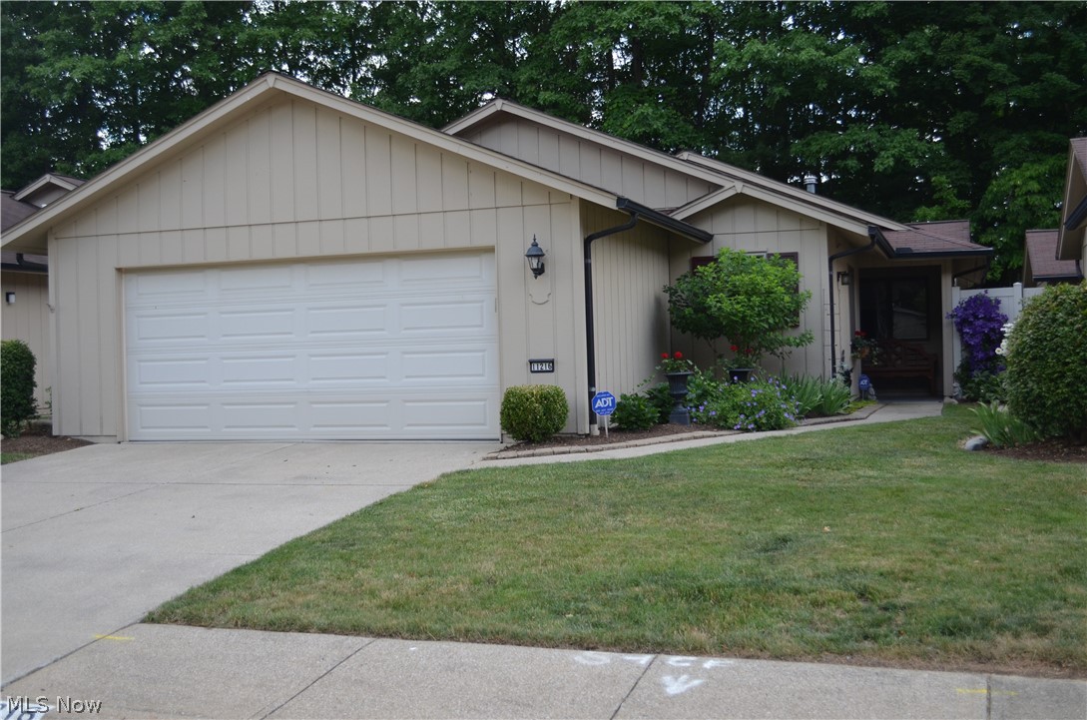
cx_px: 544
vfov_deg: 34.1
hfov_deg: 49.6
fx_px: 1175
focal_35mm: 39
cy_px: 360
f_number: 4.2
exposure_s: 1/1000
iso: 500
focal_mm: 26
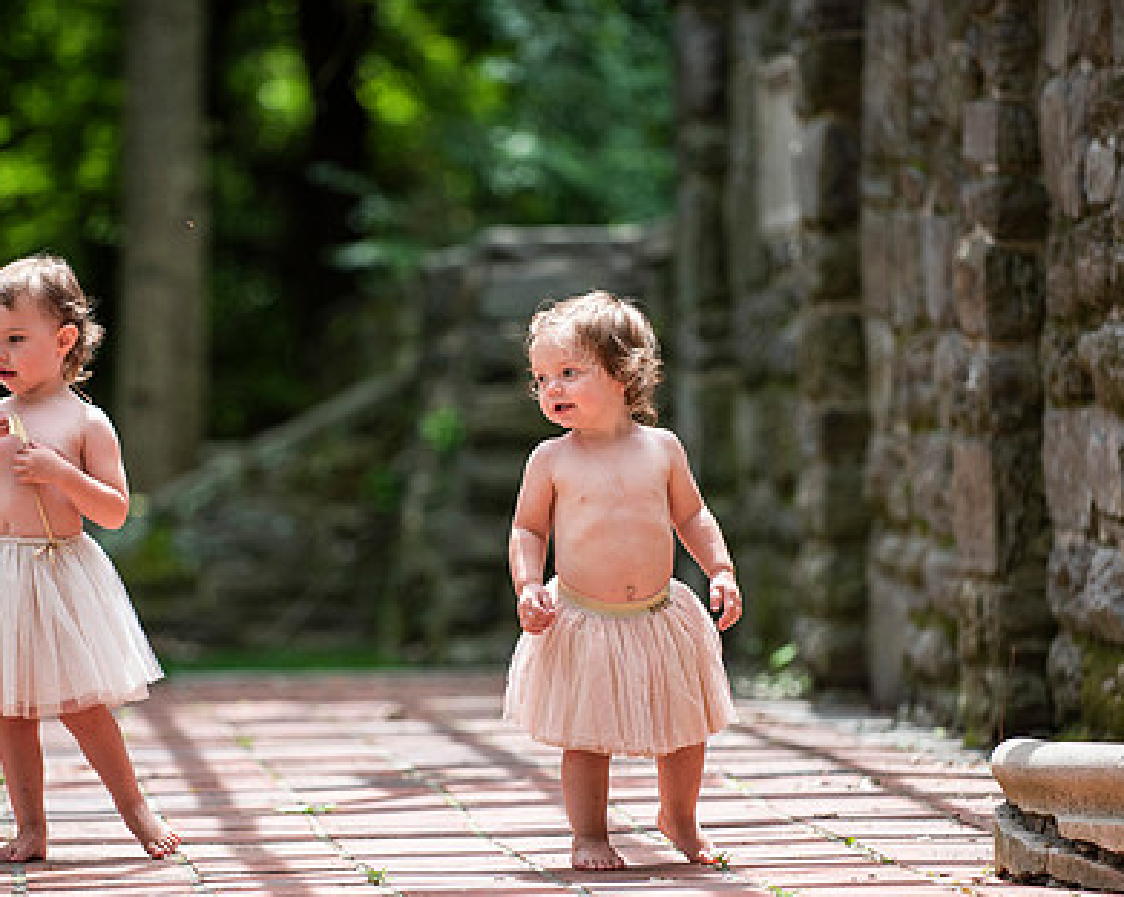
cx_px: 471
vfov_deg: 6.5
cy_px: 548
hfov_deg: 8.2
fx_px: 7876
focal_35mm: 237
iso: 640
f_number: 2.8
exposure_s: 1/2500
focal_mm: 170
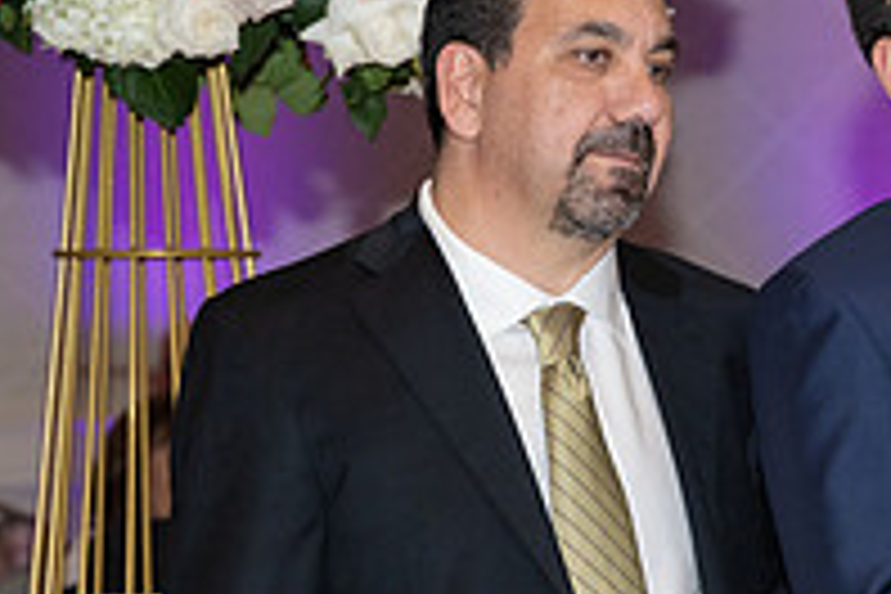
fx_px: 6954
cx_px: 1188
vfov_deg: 4.9
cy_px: 479
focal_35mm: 281
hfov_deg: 7.2
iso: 800
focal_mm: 96
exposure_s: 1/100
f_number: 5.6
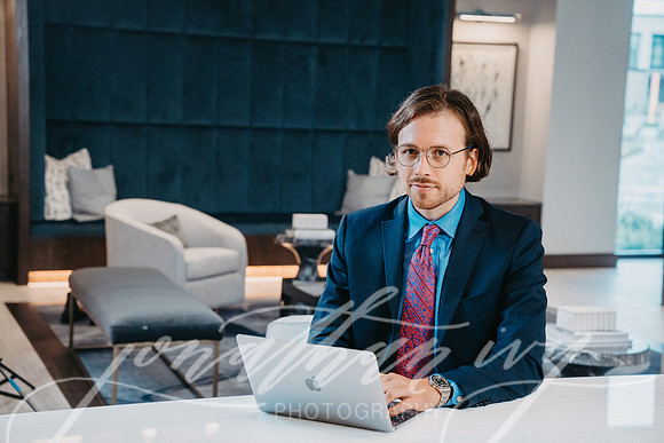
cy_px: 222
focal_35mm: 65
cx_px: 332
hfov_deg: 31.0
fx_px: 1199
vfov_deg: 20.9
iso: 1600
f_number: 4.5
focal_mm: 65
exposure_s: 1/200
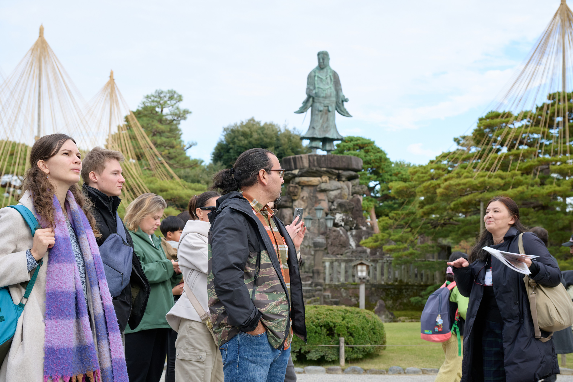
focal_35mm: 55
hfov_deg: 36.2
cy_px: 191
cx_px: 286
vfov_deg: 24.6
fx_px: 875
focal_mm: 55
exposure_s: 1/320
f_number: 5.6
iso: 280
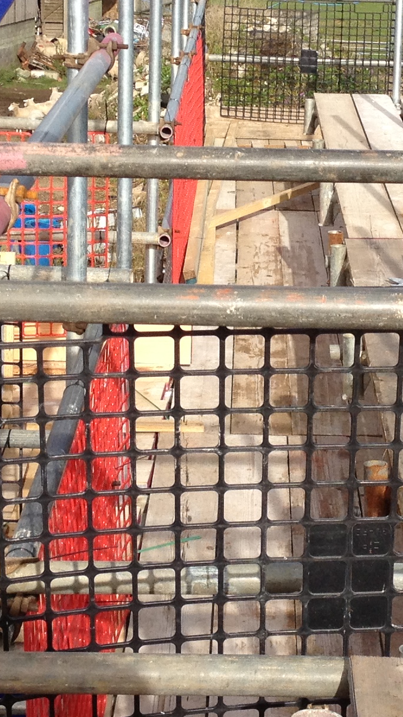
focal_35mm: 103
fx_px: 1956
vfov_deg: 20.7
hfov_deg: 11.7
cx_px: 302
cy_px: 226
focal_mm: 4.28
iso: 50
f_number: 2.4
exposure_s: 1/1493
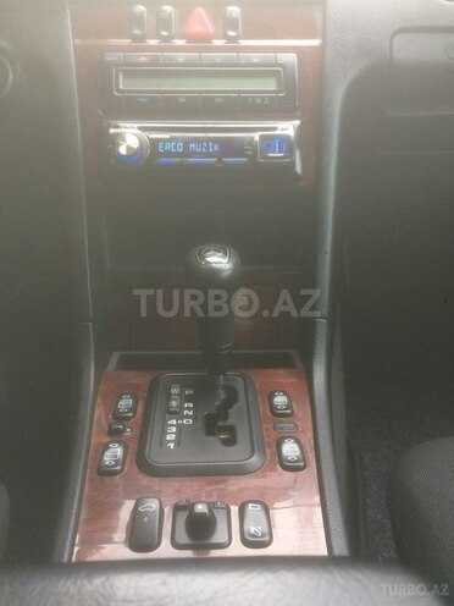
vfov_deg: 61.7
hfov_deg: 48.2
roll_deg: -0.9
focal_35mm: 29
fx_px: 507
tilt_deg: -25.0
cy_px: 303
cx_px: 227
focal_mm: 4.15
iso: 100
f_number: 2.2
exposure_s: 1/33
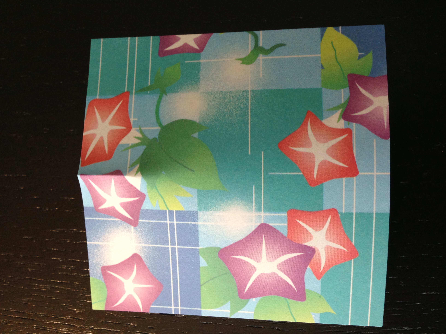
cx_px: 223
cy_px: 167
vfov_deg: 42.9
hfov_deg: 55.4
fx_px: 425
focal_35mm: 33
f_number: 2.4
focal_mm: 4.13
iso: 125
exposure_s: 1/20
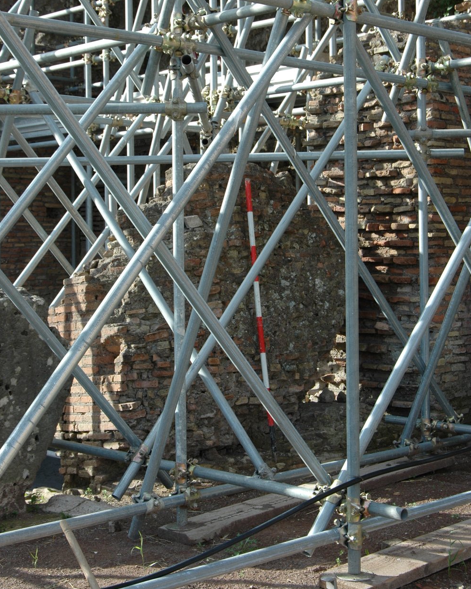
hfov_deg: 23.5
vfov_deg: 29.1
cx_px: 236
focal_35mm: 65
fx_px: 1132
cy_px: 240
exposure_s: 1/200
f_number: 7.1
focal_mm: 38
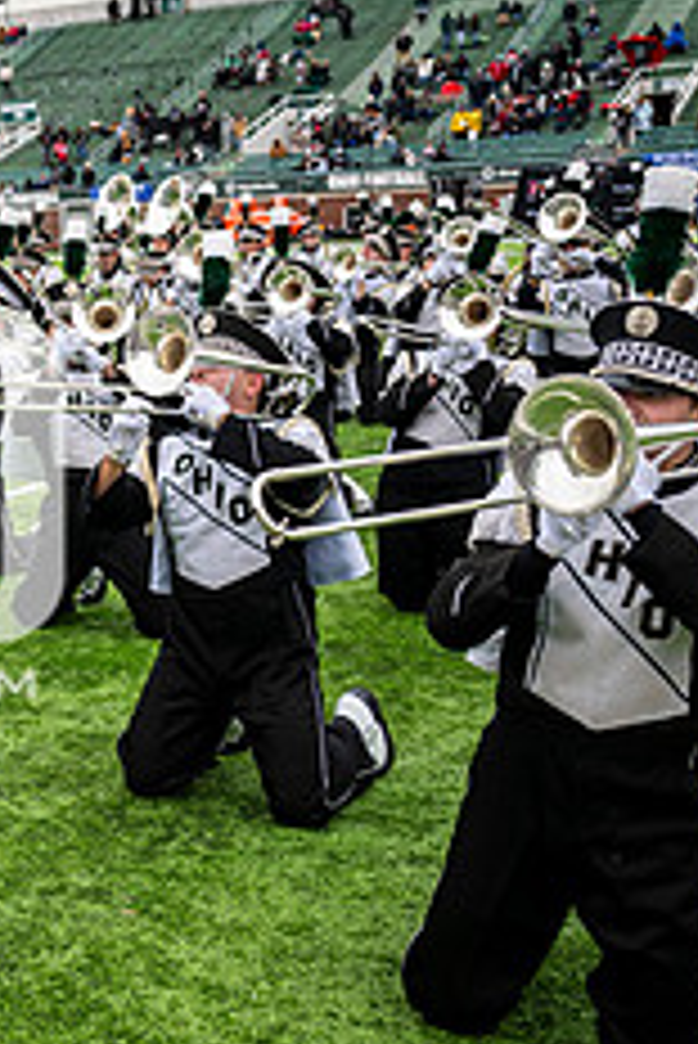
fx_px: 1742
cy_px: 524
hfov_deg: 20.2
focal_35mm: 60
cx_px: -275
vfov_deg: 33.4
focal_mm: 24
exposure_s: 1/500
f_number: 2.8
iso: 100
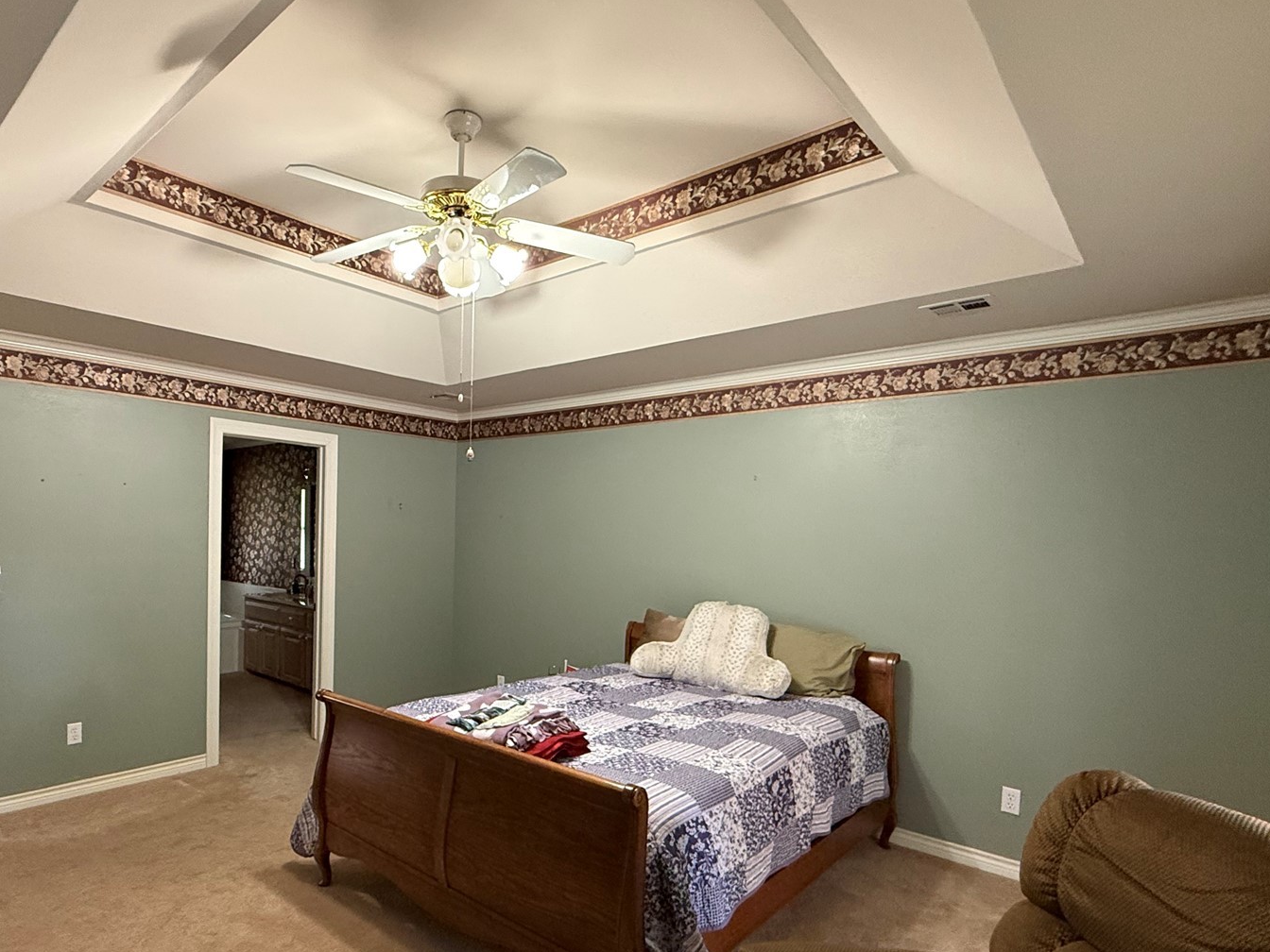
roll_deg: -2.0
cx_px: 527
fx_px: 734
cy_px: 555
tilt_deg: -1.6
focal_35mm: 20
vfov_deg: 65.5
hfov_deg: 81.0
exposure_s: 1/60
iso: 500
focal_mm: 2.22
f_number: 2.2
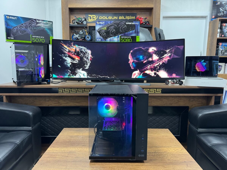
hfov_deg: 71.6
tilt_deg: -6.4
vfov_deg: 56.8
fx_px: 157
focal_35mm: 24
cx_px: 114
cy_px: 85
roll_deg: +0.0
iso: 400
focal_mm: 6.76
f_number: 1.78
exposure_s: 1/50
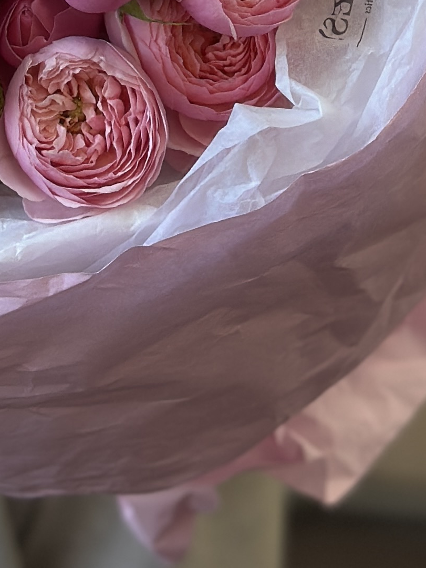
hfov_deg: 8.2
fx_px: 2937
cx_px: -65
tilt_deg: -28.2
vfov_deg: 10.5
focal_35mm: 179
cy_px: -378
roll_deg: +3.9
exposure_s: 1/111
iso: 64
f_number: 1.78
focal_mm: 6.86
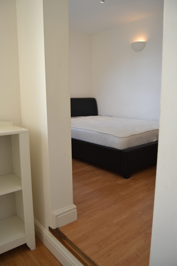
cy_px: 133
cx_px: 88
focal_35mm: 27
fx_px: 199
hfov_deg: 47.9
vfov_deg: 67.4
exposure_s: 1/80
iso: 400
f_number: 4.5
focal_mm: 18
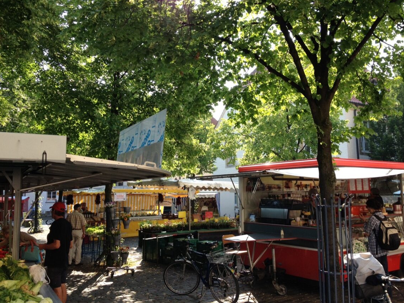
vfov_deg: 39.6
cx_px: 205
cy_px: 147
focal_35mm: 36
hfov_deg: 51.4
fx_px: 420
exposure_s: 1/391
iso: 64
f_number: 2.4
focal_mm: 4.28
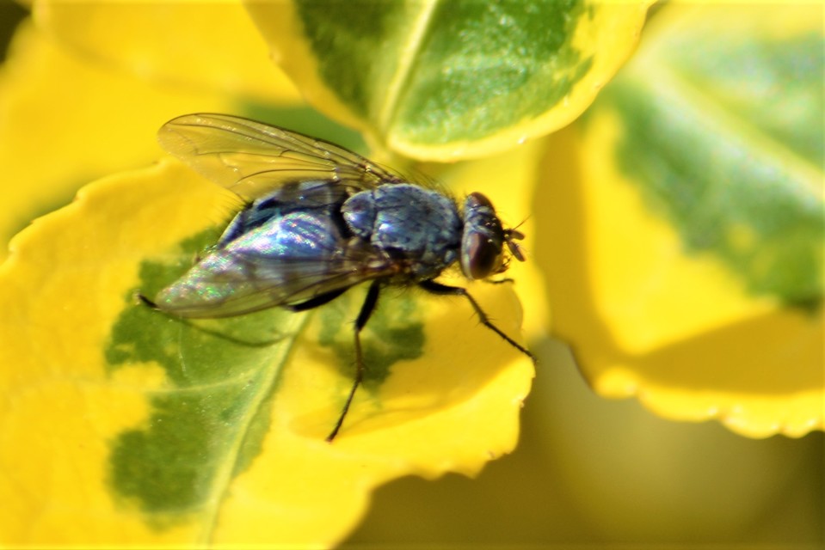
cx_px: 412
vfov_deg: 3.1
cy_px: 275
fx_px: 10315
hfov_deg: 4.6
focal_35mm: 450
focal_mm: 300
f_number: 8
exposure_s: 1/200
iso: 100
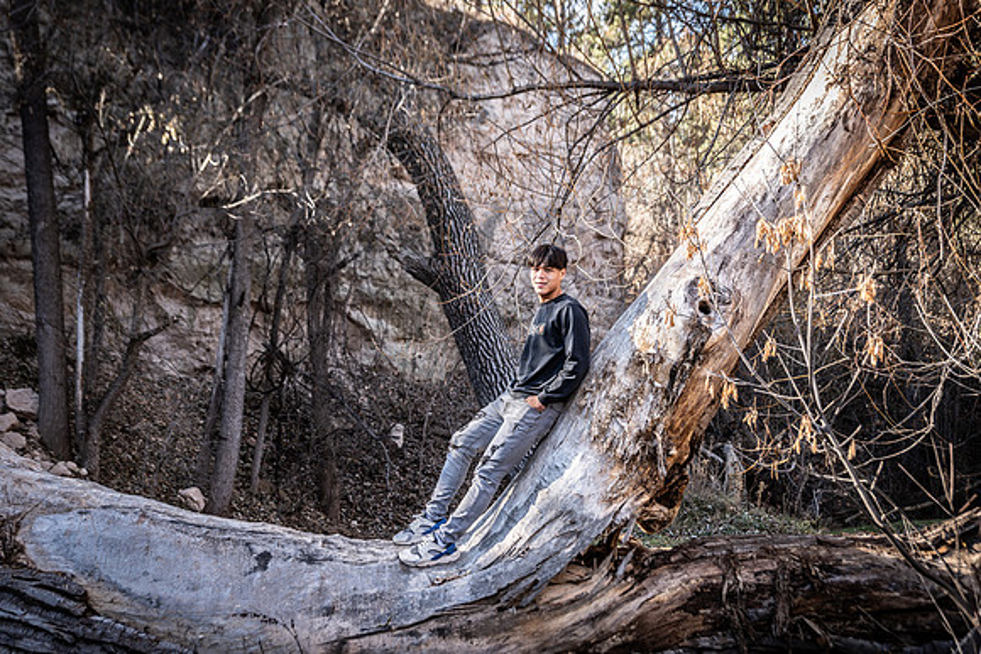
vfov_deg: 29.9
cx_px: 490
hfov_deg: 43.6
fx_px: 1226
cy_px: 327
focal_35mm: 45
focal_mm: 45
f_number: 3.2
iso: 125
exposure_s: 1/125
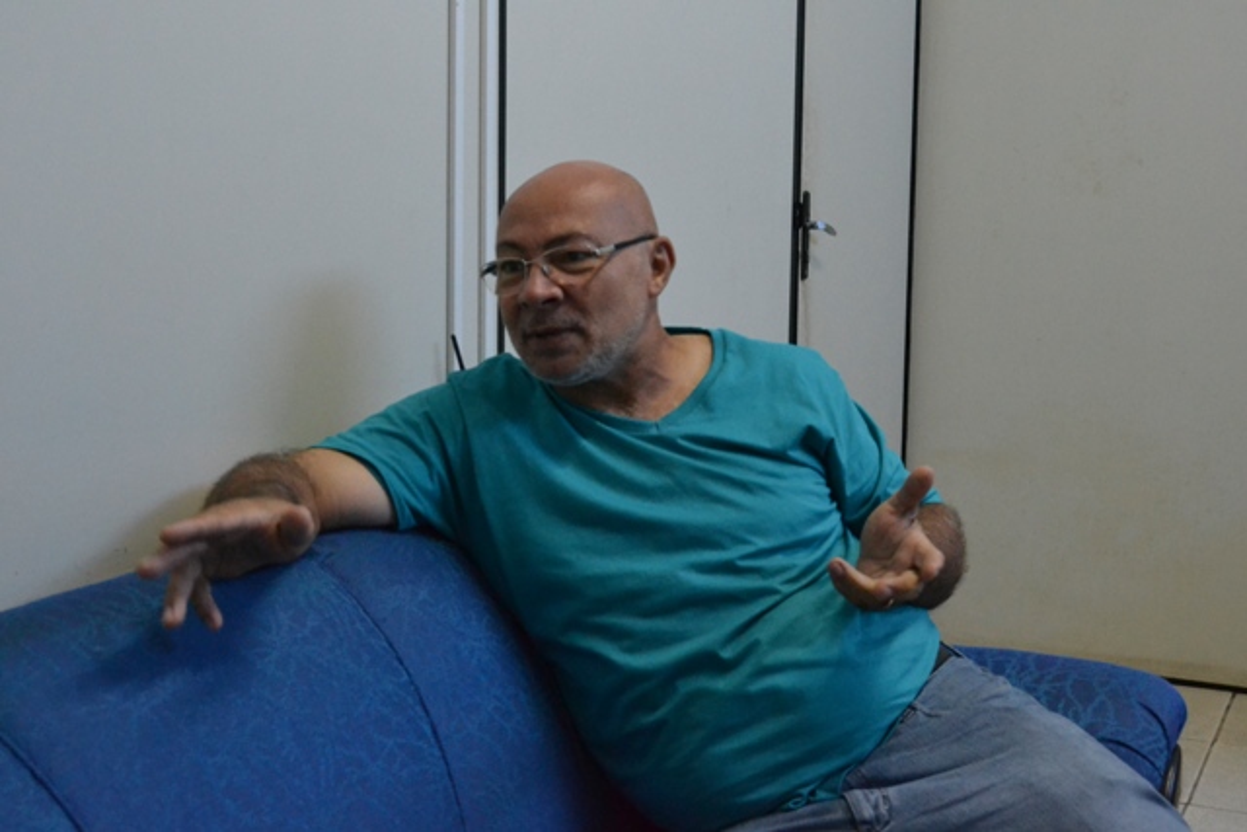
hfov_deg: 41.1
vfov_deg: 28.1
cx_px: 624
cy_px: 416
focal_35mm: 48
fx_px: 1663
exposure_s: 1/40
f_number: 4.5
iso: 3200
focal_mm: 32
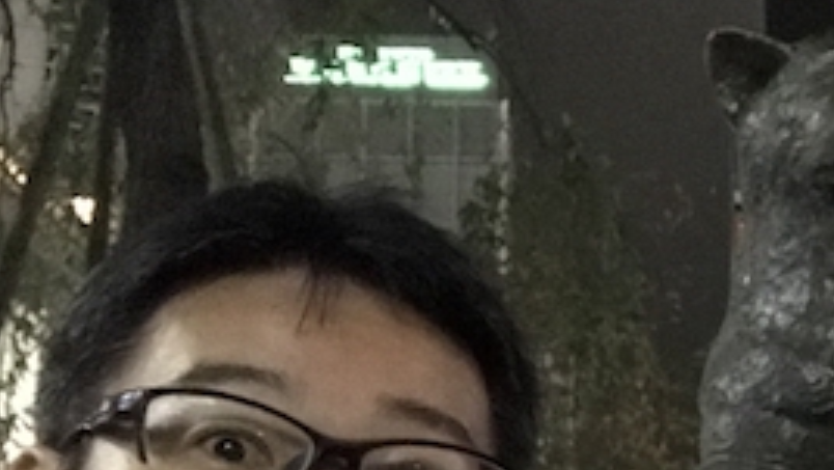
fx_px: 1726
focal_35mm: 78
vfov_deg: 15.1
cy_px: 537
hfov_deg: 25.2
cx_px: 927
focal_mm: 2.87
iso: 1600
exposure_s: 1/17
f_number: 2.2
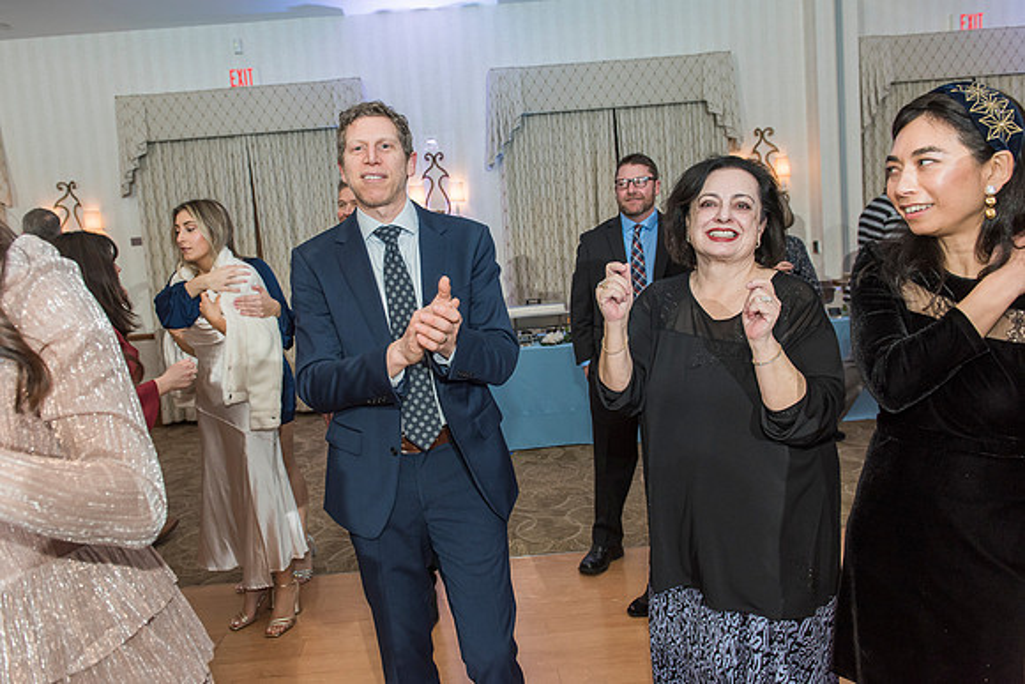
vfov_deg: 50.3
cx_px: 479
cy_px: 320
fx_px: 728
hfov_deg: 70.2
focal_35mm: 26
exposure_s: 1/100
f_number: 4
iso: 1000
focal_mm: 24
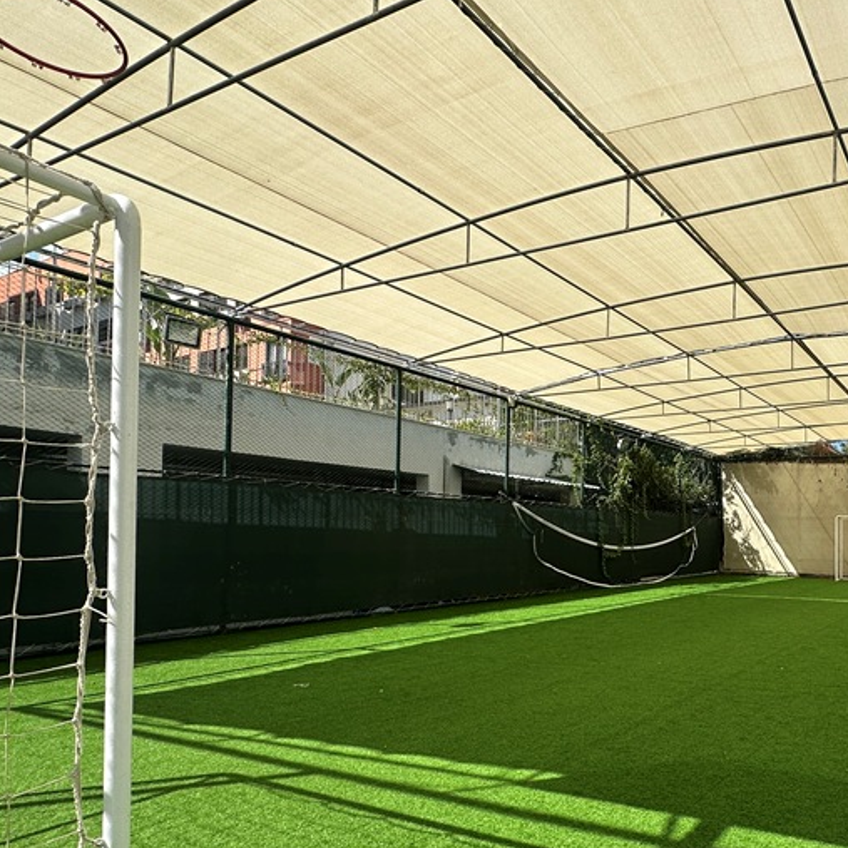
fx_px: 693
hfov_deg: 59.4
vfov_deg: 62.2
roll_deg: +0.0
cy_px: 520
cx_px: 641
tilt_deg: +1.1
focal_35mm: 25
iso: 50
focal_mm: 2.22
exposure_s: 1/1401
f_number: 2.2
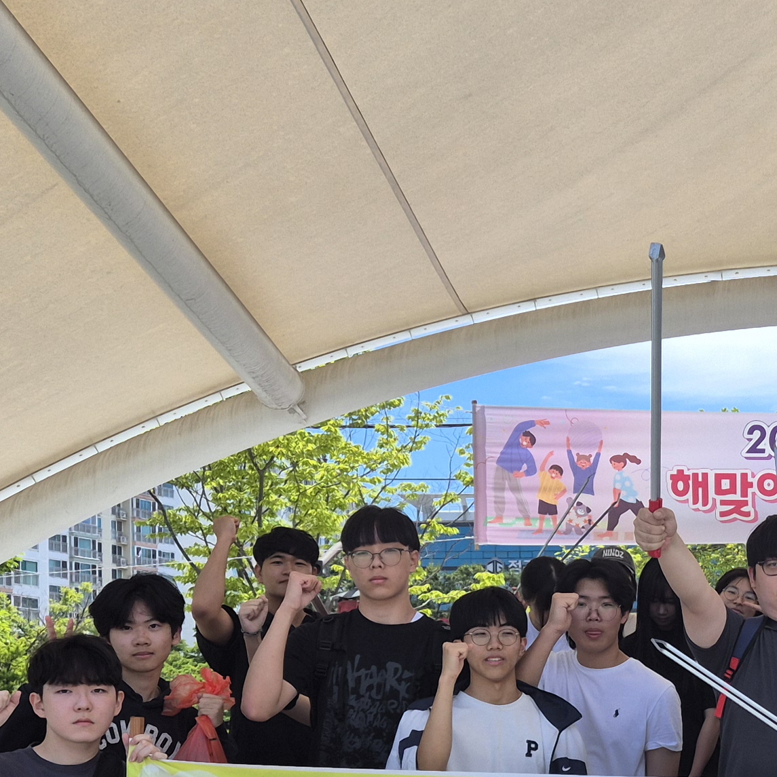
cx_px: 879
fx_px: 1803
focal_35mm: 71
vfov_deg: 23.7
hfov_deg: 22.7
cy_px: 696
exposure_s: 1/1236
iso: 25
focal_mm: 5.4
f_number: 1.8
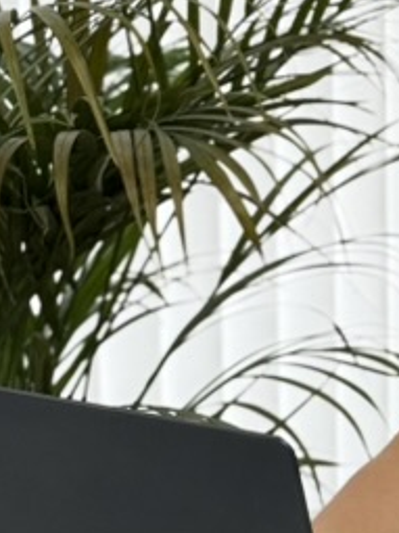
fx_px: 2969
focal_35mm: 193
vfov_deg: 10.3
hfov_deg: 7.6
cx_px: 579
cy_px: 245
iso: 80
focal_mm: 6.76
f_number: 1.78
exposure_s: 1/100
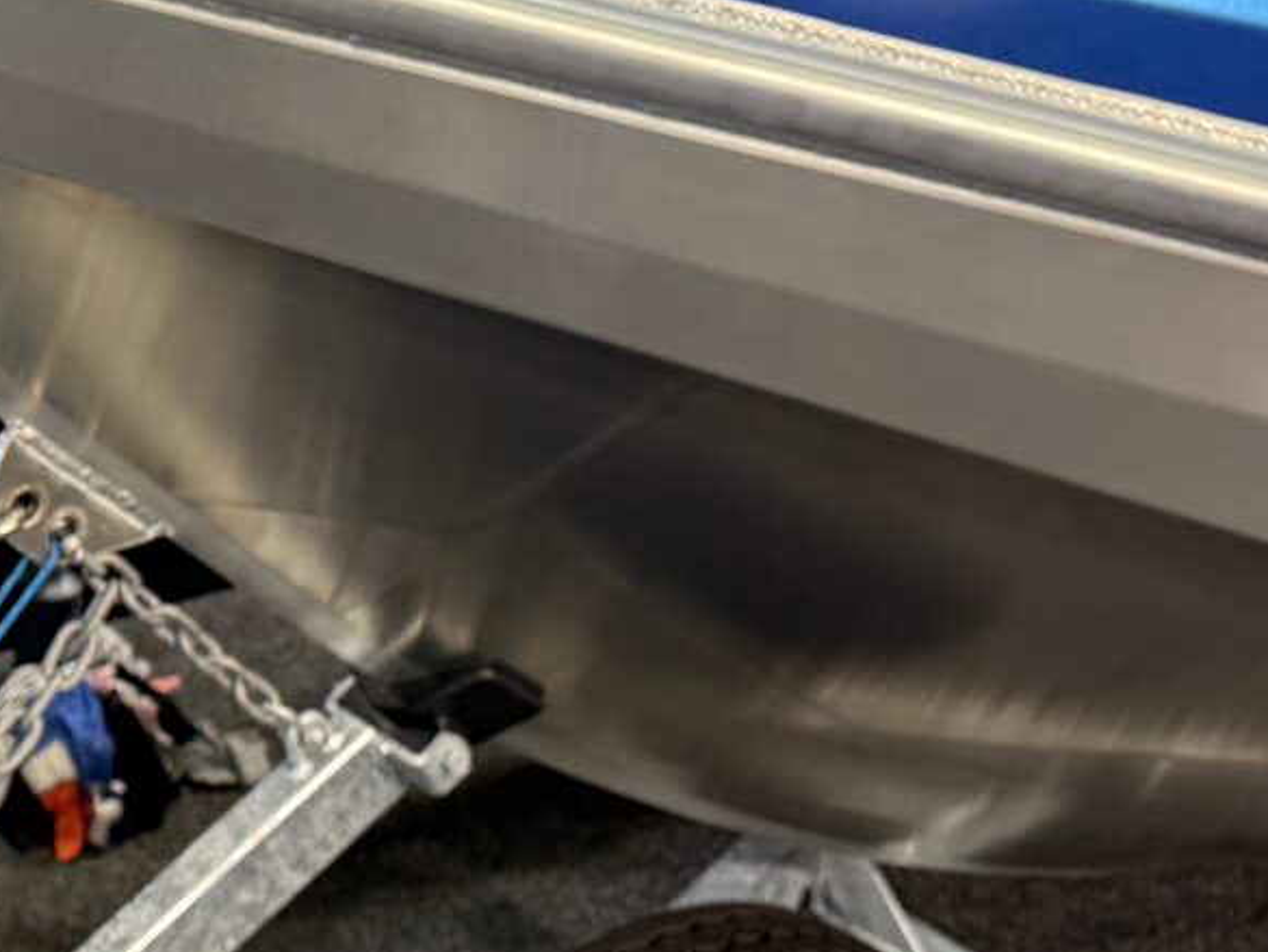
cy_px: 395
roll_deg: +0.1
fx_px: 3078
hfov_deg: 21.9
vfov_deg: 17.6
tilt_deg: -21.5
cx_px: -154
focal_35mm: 84
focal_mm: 6.76
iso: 200
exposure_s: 1/50
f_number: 1.78
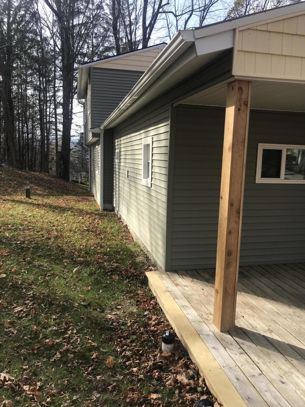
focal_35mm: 28
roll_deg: -0.5
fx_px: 329
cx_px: 152
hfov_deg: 49.7
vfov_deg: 63.4
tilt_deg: -6.3
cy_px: 204
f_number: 1.8
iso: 20
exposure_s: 1/840
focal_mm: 3.99
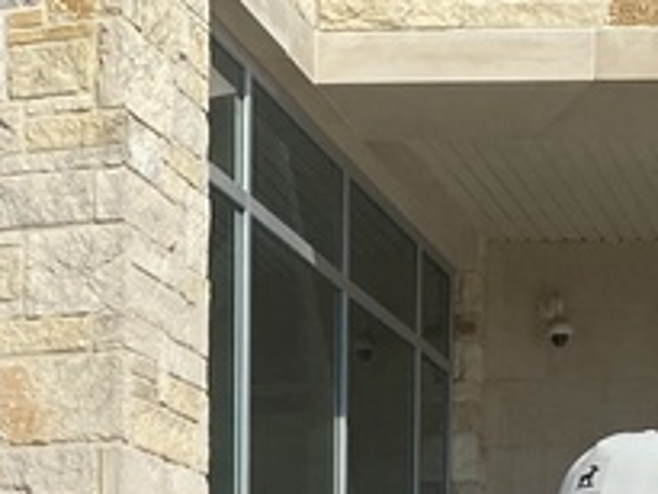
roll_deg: +0.3
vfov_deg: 10.5
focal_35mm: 130
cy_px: 994
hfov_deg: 14.9
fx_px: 2473
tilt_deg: -6.5
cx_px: -32
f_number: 1.8
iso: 32
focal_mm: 4.25
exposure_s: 1/5025
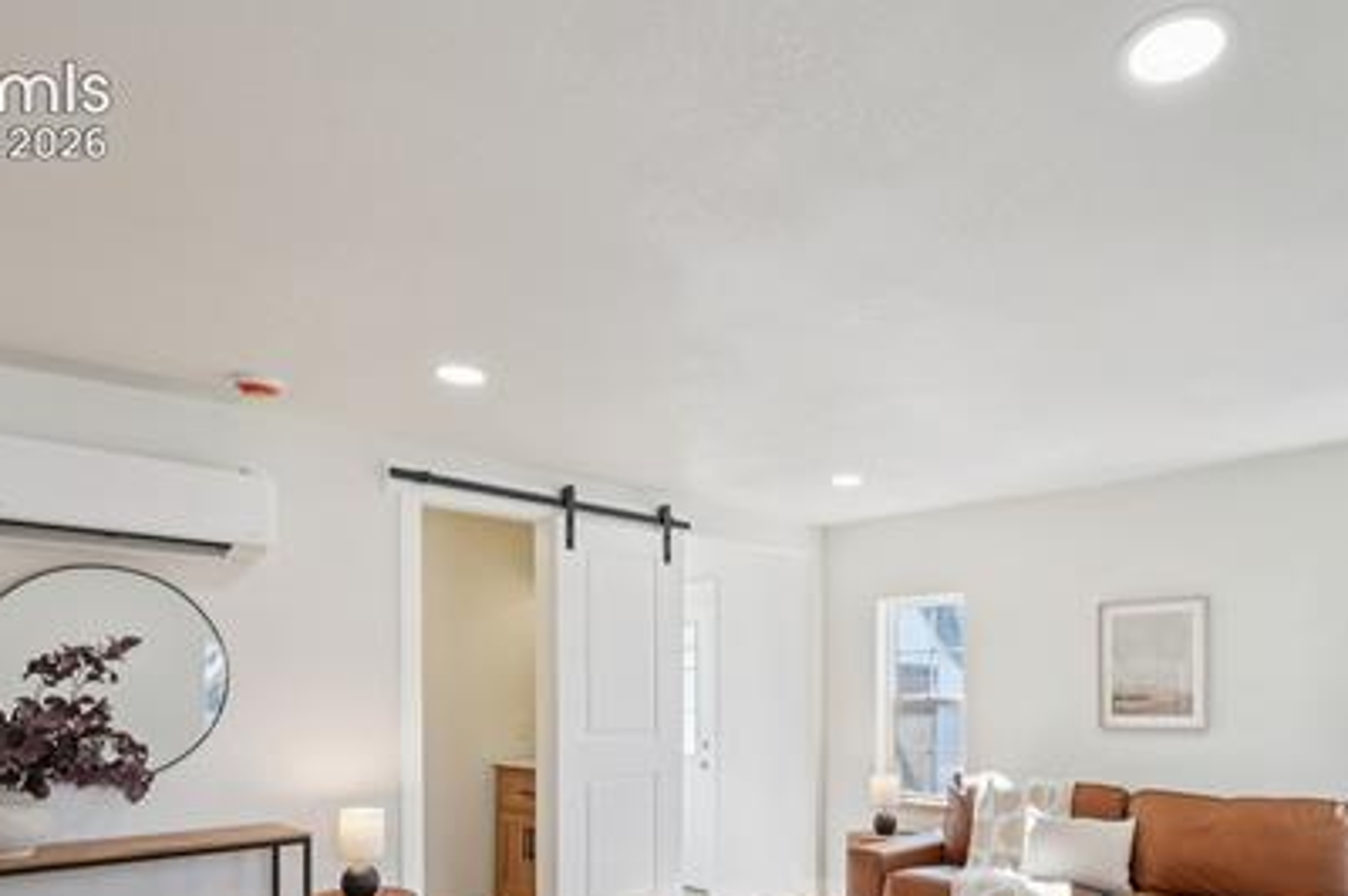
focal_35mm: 24
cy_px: 691
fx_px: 898
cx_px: 778
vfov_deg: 50.5
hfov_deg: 73.3
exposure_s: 1/60
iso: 800
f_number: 8
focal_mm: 10
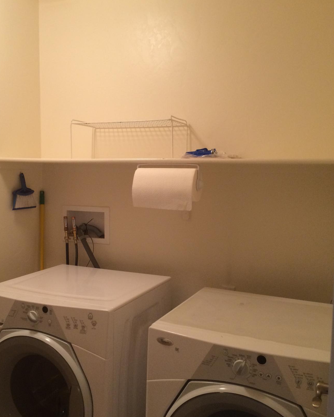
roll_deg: -0.6
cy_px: 220
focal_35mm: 35
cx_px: 145
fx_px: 433
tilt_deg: -5.9
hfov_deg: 42.1
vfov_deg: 51.5
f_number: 2.2
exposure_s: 1/30
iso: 125
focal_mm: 4.15
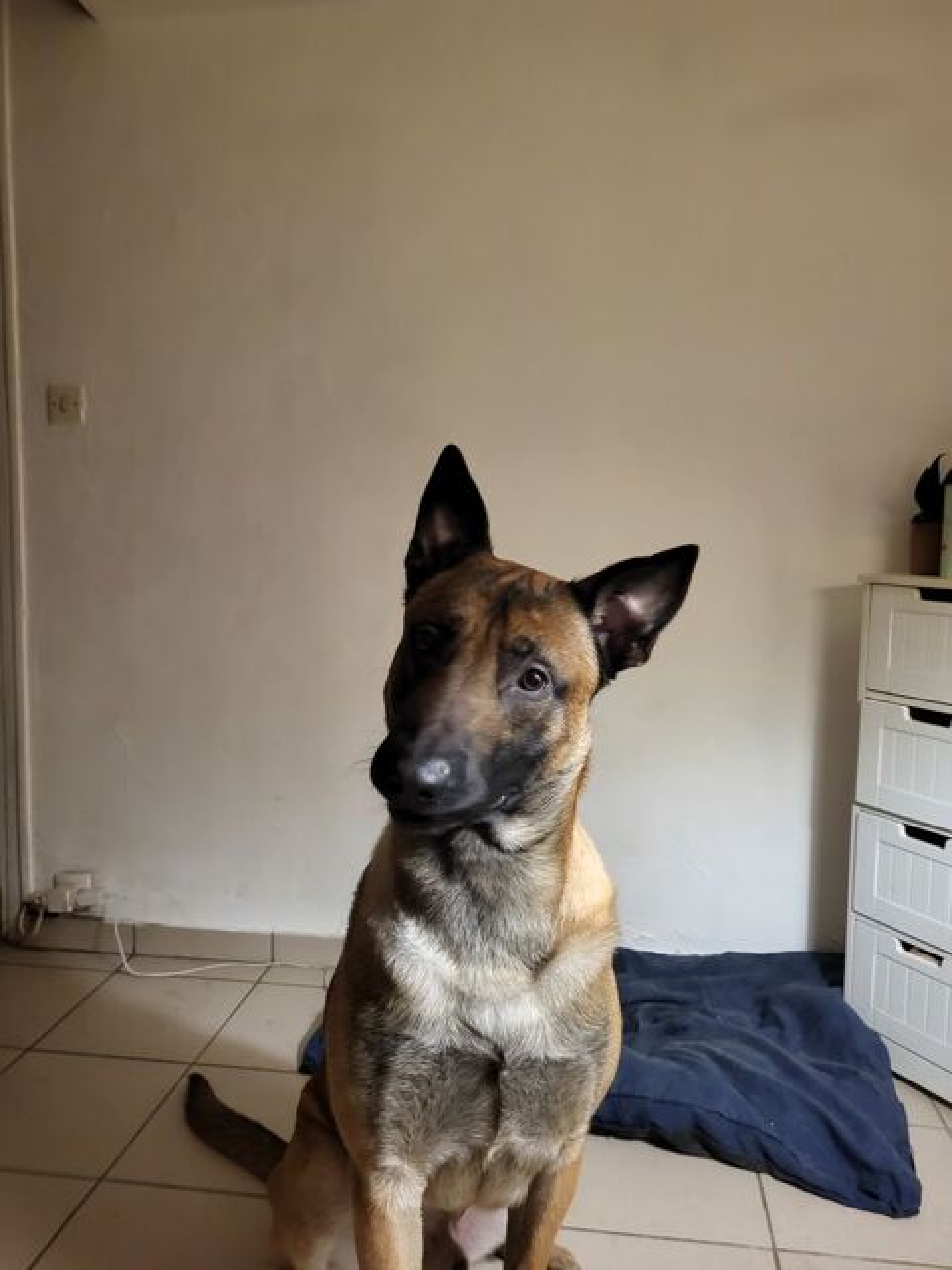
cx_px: 476
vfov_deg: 67.3
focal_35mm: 26
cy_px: 635
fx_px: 953
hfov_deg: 53.1
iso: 800
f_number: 1.8
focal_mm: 5.4
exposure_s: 1/50
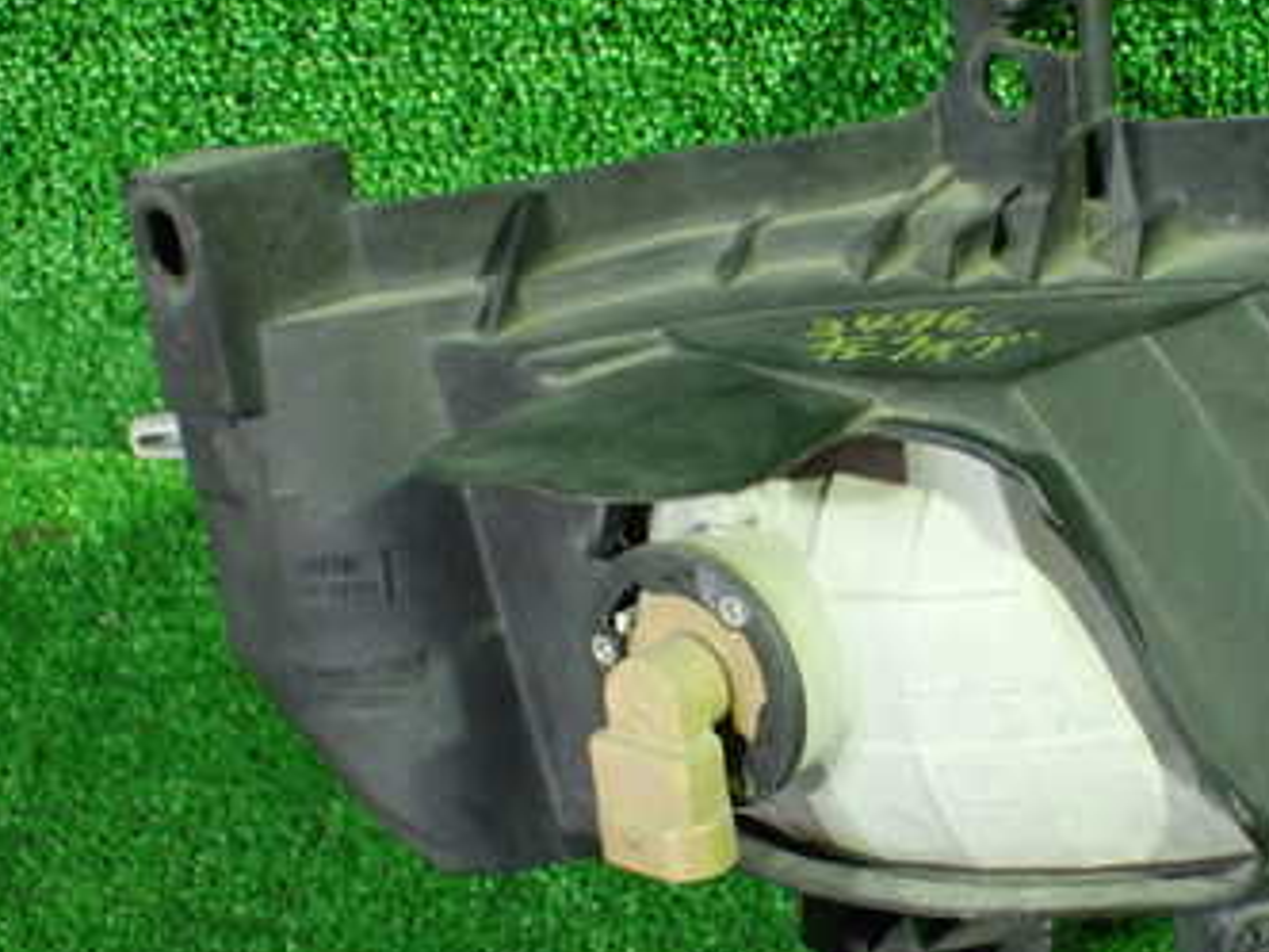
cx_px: 975
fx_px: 2383
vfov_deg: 22.5
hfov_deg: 29.3
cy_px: 616
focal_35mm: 65
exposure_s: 1/40
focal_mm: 6.37
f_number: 2.5
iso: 1000
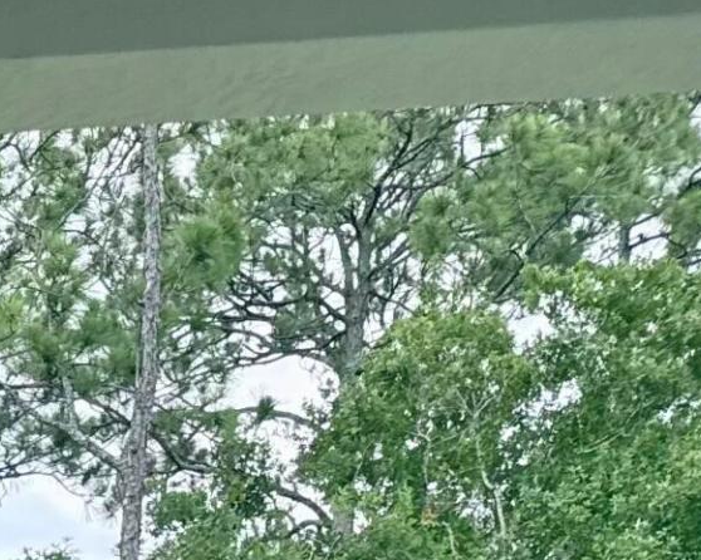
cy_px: 1313
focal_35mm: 121
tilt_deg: -3.8
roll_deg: +0.3
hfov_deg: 12.4
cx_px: -991
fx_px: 2509
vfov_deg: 10.9
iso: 100
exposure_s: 1/1618
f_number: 1.78
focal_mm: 6.76
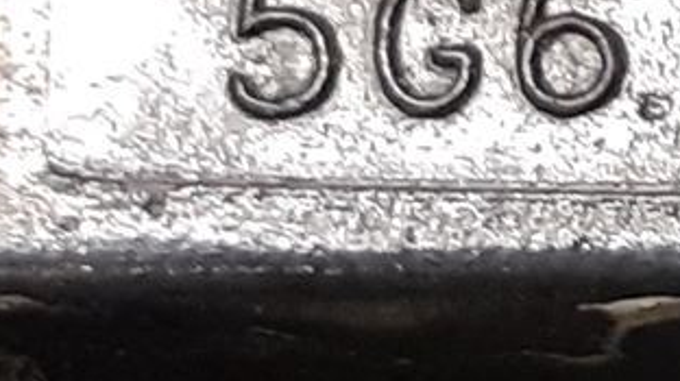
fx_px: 3351
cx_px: 992
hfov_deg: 11.2
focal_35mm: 186
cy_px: -133
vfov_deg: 6.5
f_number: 1.7
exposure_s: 1/50
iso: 250
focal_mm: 3.93
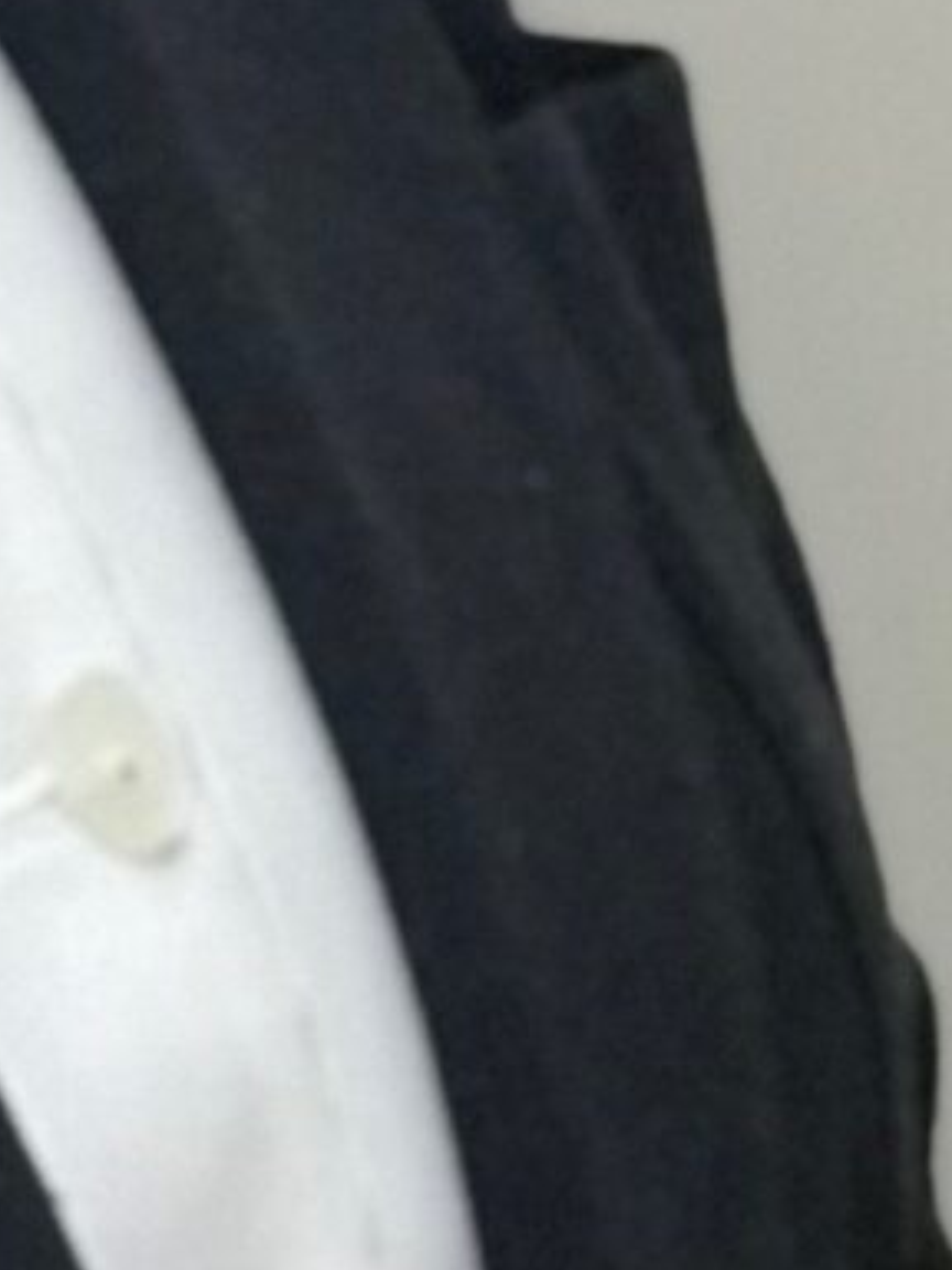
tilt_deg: -7.1
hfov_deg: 3.9
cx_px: -1111
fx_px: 13934
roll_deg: -0.5
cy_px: -2904
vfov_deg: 4.9
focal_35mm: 380
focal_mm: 6.6
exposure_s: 1/60
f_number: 2.8
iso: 125
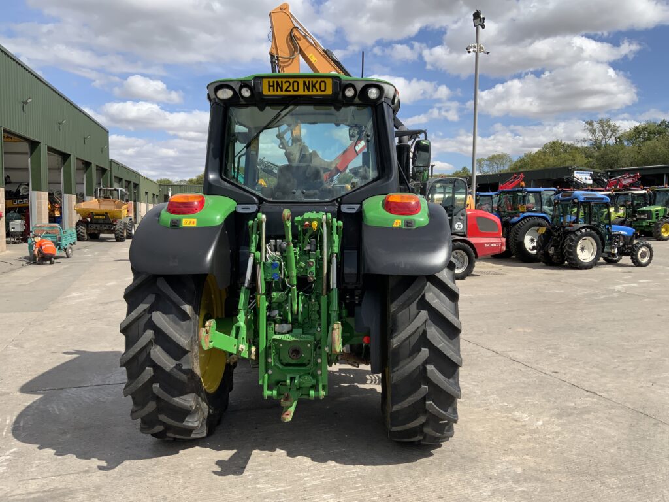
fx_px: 560
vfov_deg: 48.2
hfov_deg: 61.7
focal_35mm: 29
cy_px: 251
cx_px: 334
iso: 16
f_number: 1.8
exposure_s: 1/1912
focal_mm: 3
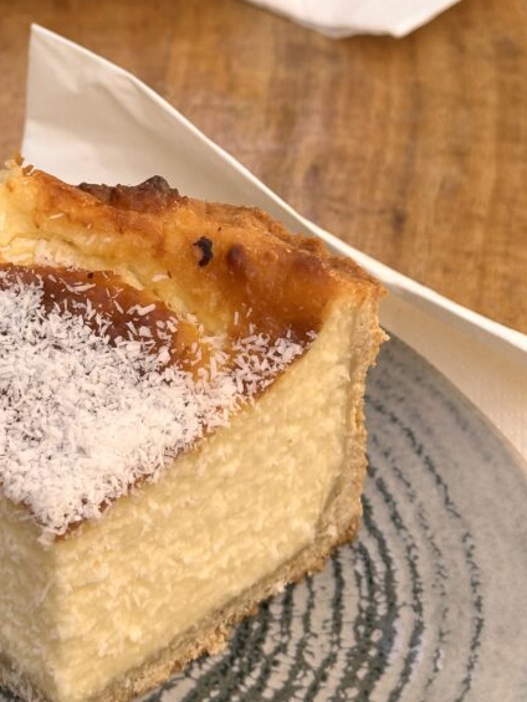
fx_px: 1765
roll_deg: +1.8
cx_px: 124
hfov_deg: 16.9
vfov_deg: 22.3
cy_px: 163
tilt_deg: -32.9
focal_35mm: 87
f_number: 1.78
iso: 64
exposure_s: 1/767
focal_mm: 6.86
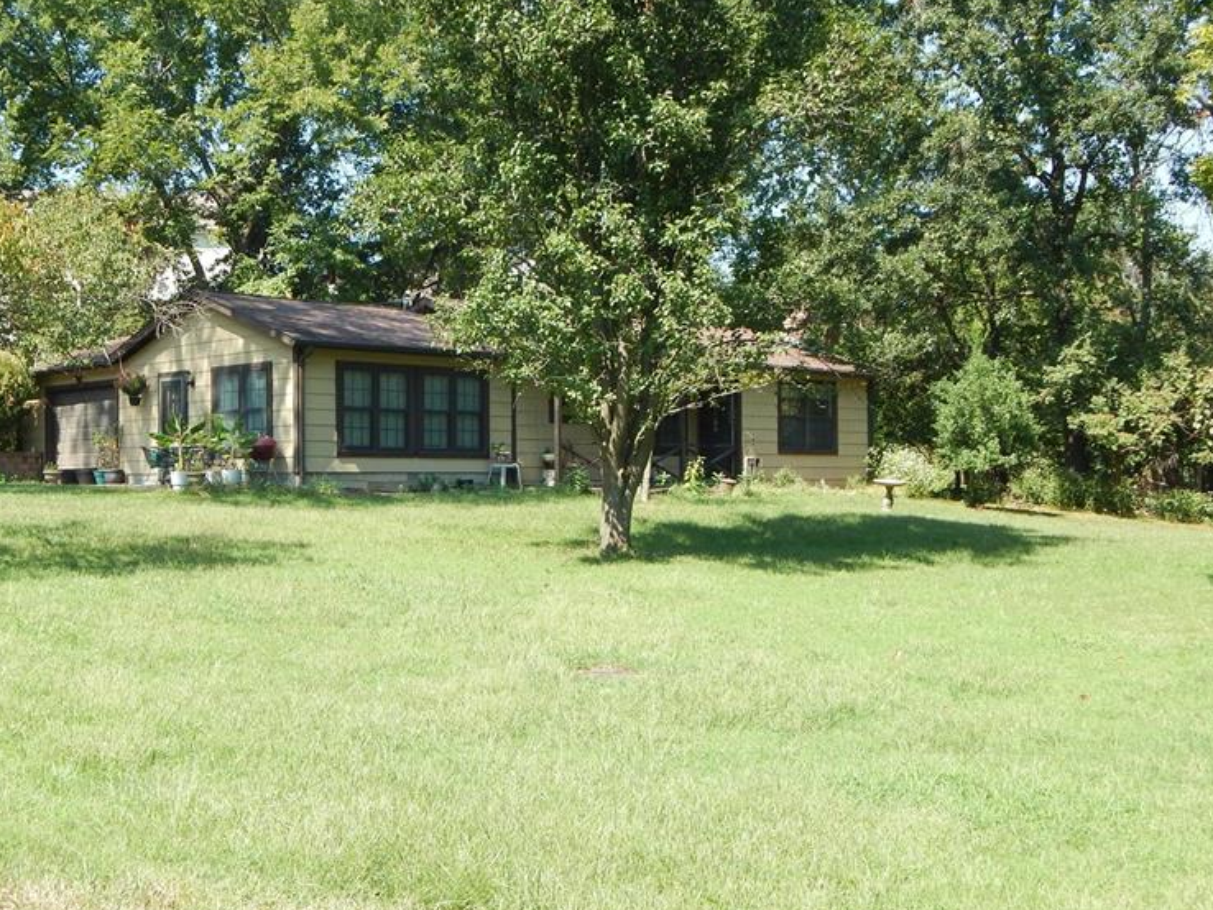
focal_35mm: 43
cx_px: 487
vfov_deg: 33.6
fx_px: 1507
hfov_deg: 43.6
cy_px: 458
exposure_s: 1/400
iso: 125
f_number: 3.2
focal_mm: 5.6
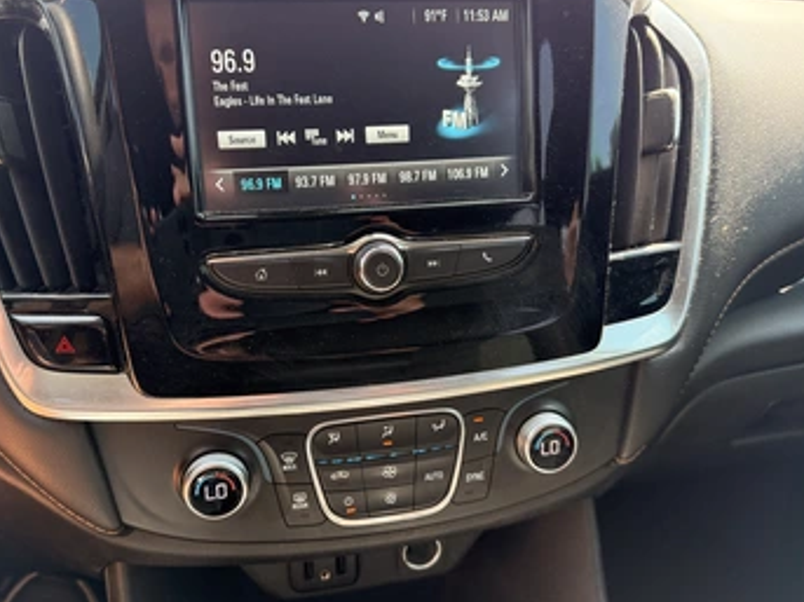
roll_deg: +1.3
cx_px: 370
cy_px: 300
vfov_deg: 49.7
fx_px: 650
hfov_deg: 63.4
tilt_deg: -19.8
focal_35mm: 28
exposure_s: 1/197
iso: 200
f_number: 1.78
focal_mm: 6.76
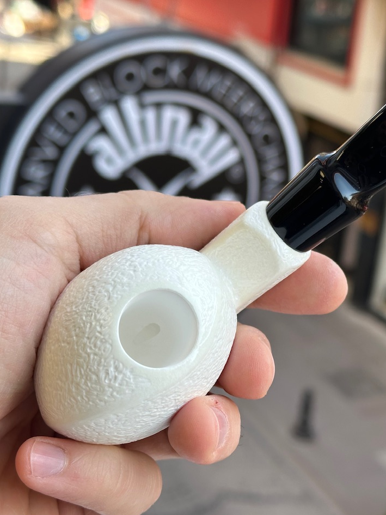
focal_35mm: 65
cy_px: 261
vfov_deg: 29.8
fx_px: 966
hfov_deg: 22.4
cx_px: 284
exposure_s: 1/311
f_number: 1.78
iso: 64
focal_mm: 6.86
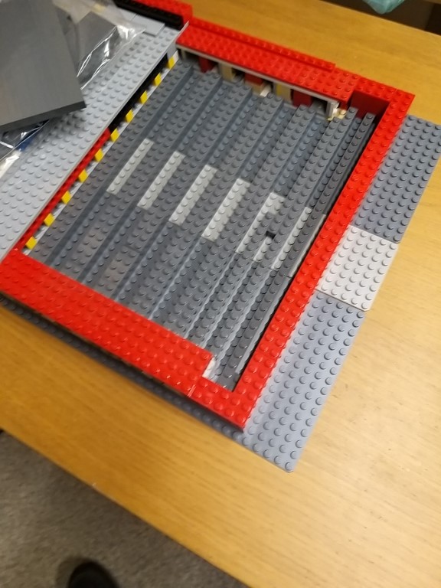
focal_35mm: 27
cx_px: 220
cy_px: 294
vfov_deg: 65.3
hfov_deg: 51.4
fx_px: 459
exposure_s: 1/33
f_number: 1.7
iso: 320
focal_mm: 3.93
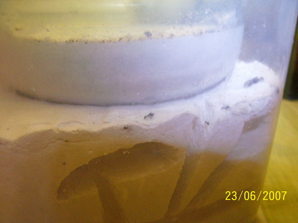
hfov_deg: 54.0
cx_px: 149
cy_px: 112
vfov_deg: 41.8
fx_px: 293
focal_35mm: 34
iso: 400
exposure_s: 1/15
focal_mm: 5.6
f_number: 2.7
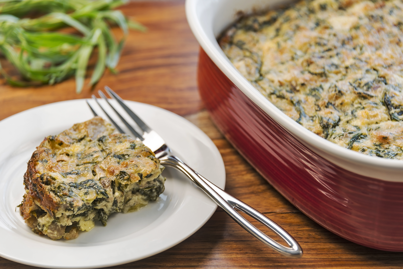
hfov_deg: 10.8
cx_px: 202
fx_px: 2128
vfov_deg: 7.2
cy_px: 134
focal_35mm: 190
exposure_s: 1/40
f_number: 5.6
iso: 100
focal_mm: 190
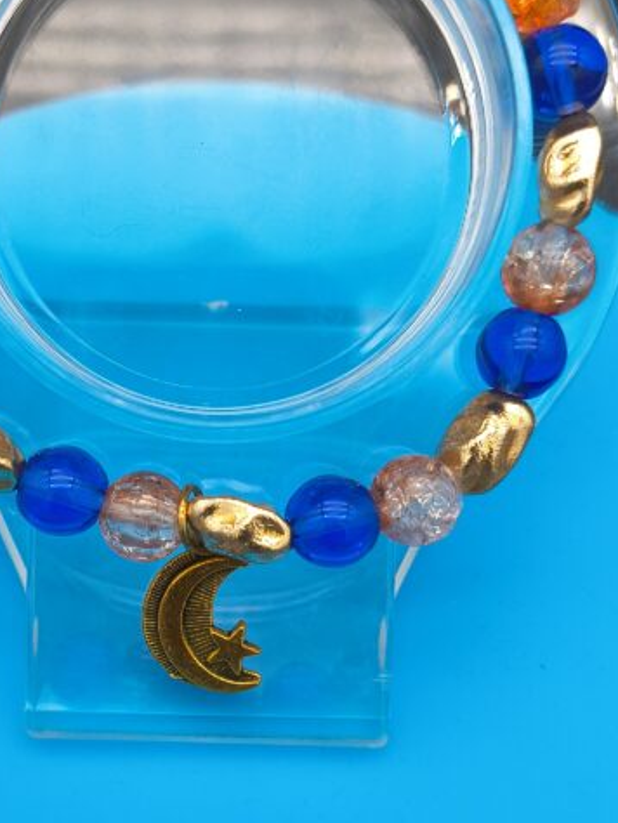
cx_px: 179
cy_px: 462
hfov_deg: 26.8
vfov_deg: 35.5
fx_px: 1284
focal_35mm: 54
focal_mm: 4.68
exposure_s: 1/120
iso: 682
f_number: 1.7
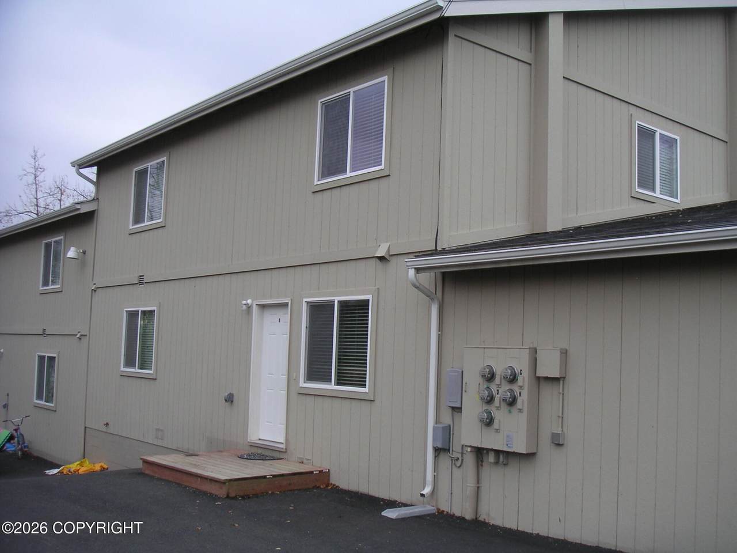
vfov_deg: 37.7
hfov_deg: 49.0
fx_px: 809
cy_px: 276
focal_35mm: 38
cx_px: 368
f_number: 2.8
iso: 50
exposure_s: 1/125
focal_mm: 6
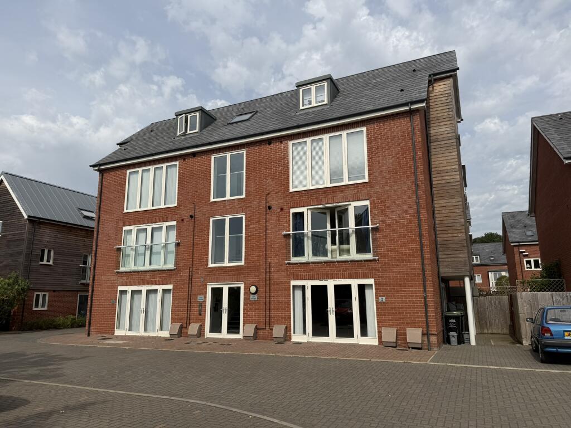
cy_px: 214
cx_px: 286
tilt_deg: +12.1
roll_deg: +0.5
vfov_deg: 56.8
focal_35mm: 24
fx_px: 396
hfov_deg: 71.6
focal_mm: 6.76
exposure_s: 1/8130
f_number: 1.78
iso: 80
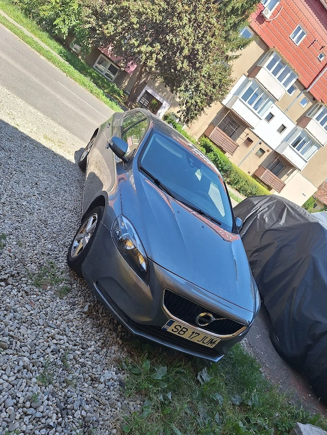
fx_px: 290
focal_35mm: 23
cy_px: 218
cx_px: 164
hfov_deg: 58.9
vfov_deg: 73.9
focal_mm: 5.54
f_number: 1.8
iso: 40
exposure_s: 1/909
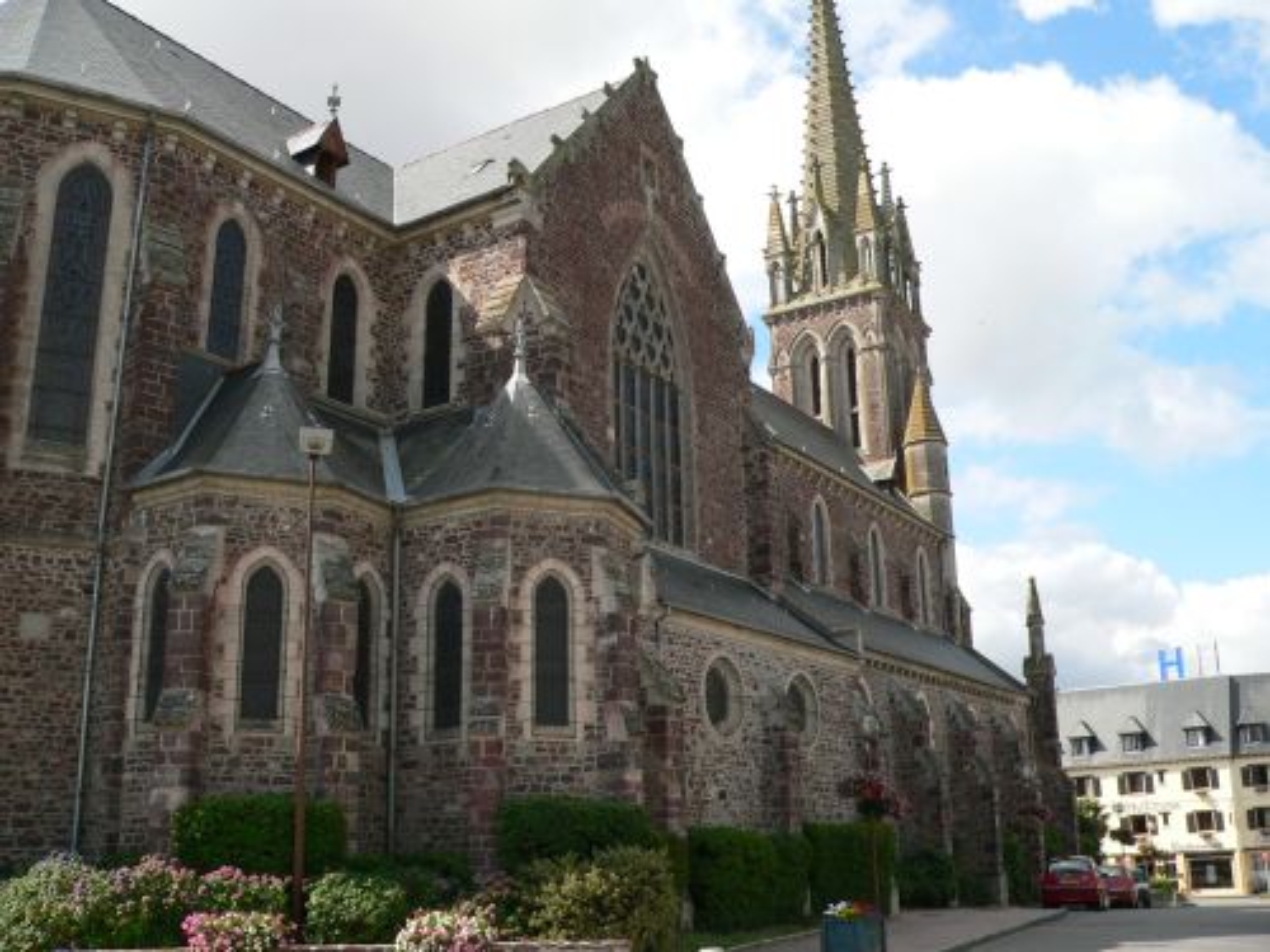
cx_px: 635
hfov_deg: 51.4
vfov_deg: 39.7
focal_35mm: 36
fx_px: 1321
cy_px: 476
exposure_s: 1/1000
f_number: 2.8
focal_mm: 6
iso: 100
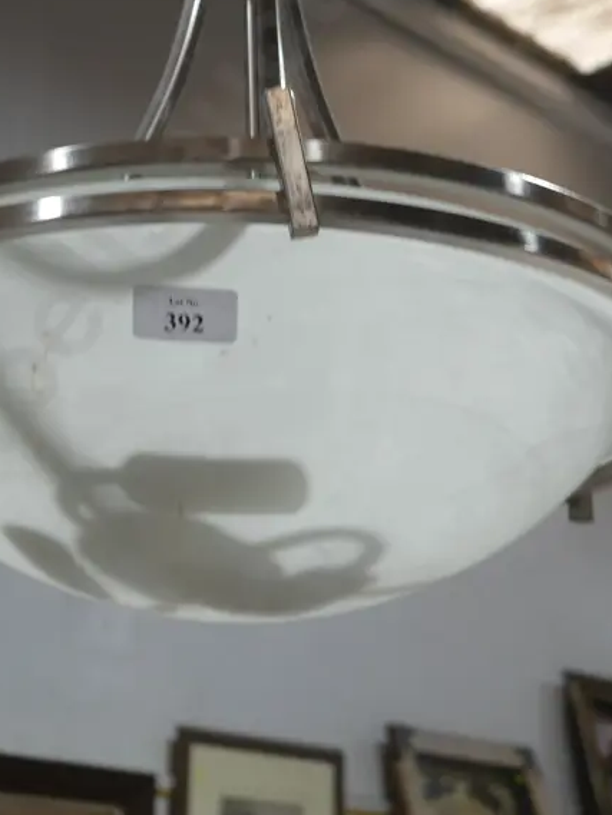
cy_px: 93
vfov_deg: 26.2
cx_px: 238
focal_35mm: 72
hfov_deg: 20.4
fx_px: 1697
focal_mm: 20
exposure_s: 1/60
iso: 400
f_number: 4.5
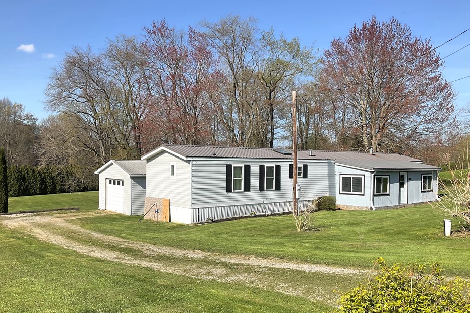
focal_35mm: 33
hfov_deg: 57.2
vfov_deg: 39.9
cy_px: 174
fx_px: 431
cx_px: 231
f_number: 1.8
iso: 16
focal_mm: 3
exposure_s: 1/2058
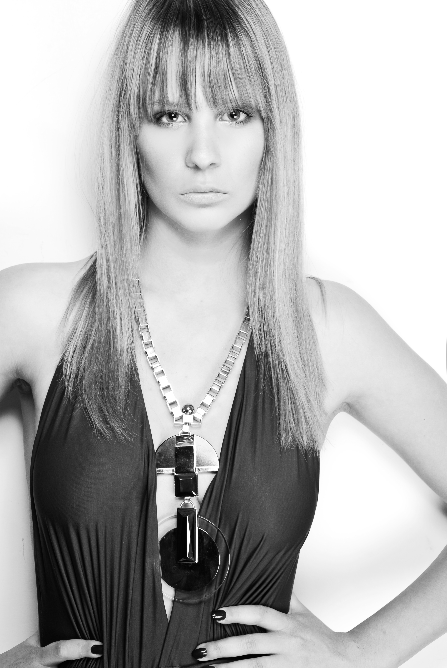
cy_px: 334
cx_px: 224
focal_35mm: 84
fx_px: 1560
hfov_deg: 16.3
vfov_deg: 24.2
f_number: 7.1
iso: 100
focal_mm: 56
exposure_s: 1/125
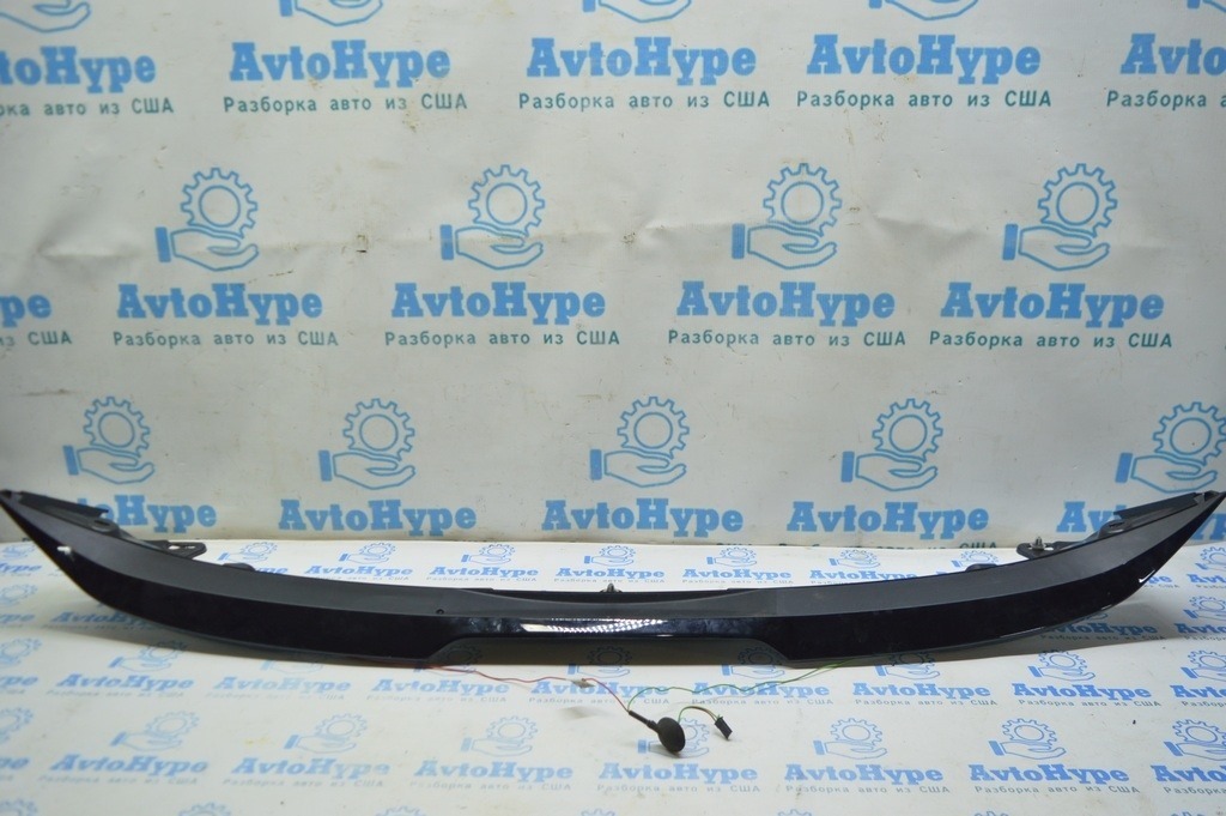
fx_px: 919
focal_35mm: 27
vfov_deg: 47.9
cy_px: 408
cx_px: 613
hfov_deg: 67.4
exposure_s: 1/40
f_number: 3.5
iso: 400
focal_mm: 18
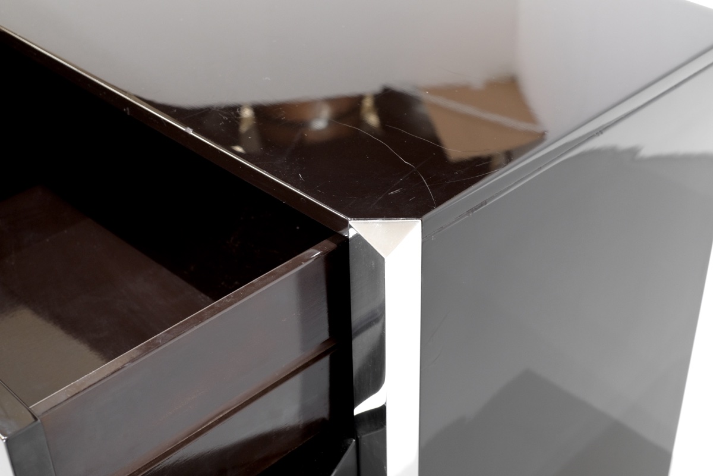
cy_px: 238
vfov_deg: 25.5
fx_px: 1050
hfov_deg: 37.5
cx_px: 356
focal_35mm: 53
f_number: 5.6
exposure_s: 1/15
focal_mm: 35
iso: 800
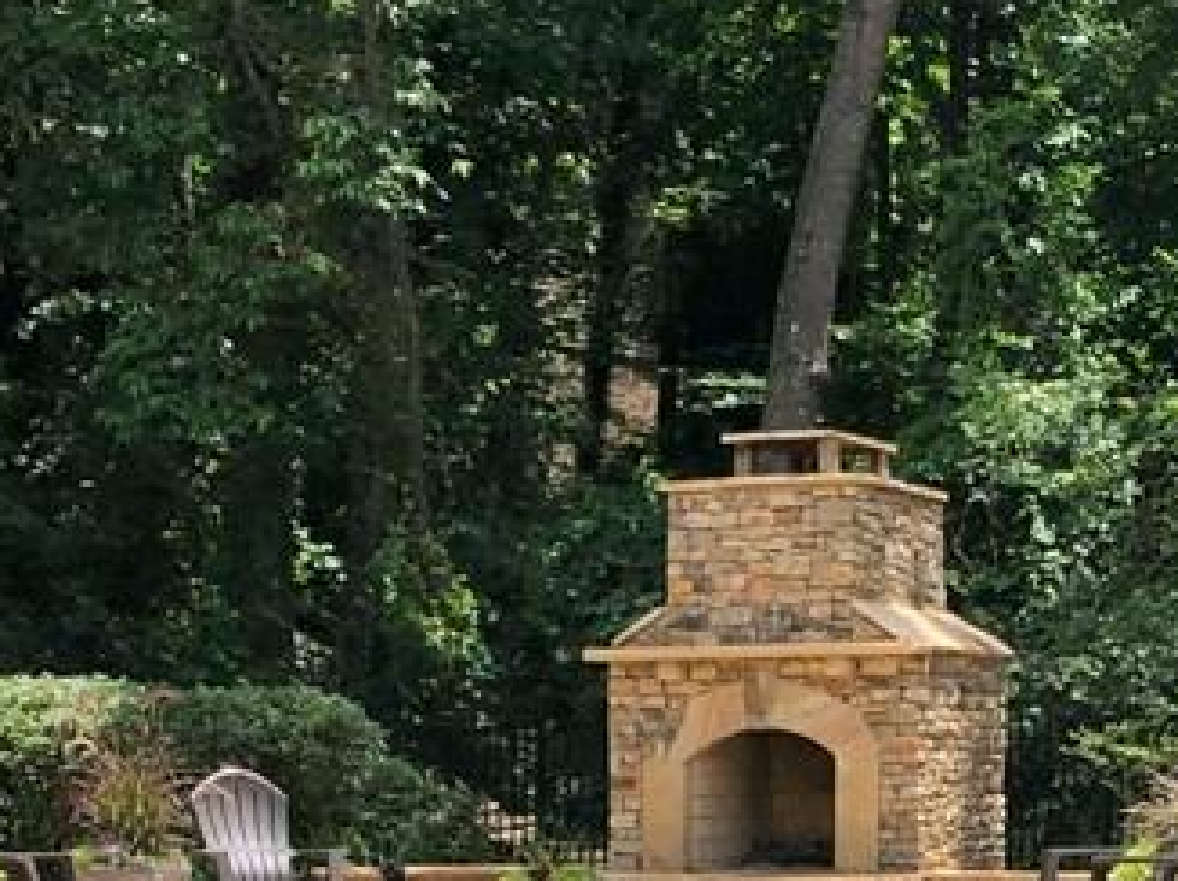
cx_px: 770
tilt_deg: -8.3
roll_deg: +1.5
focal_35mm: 88
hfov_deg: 22.2
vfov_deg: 15.8
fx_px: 2992
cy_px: 1199
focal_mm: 3.99
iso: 20
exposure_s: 1/1869
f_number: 1.8
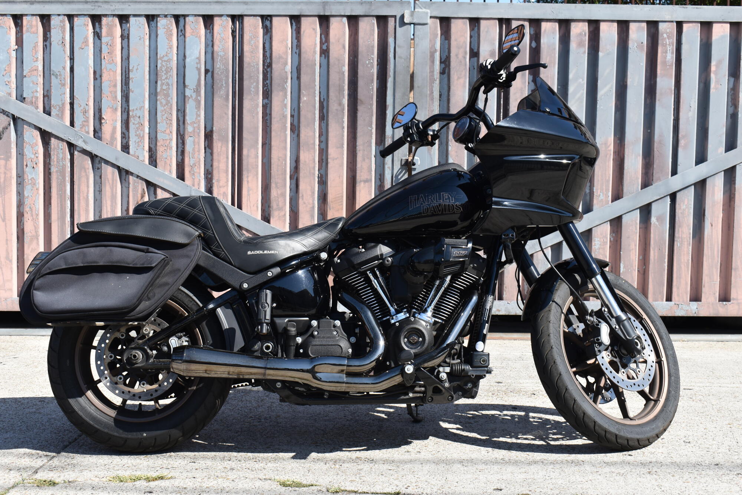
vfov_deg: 26.5
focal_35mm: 51
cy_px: 248
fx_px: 1051
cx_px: 371
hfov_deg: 38.9
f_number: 8
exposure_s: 1/250
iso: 140
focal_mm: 34
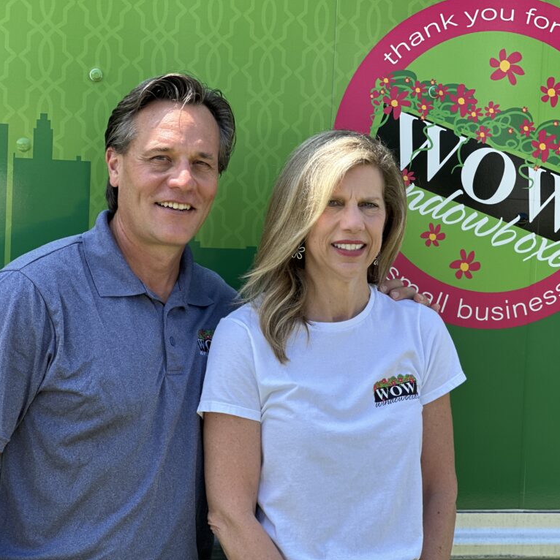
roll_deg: -2.6
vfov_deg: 19.1
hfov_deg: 19.0
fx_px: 1666
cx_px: 372
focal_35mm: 91
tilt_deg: -4.0
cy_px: 280
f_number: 2.8
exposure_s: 1/129
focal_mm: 9
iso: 20
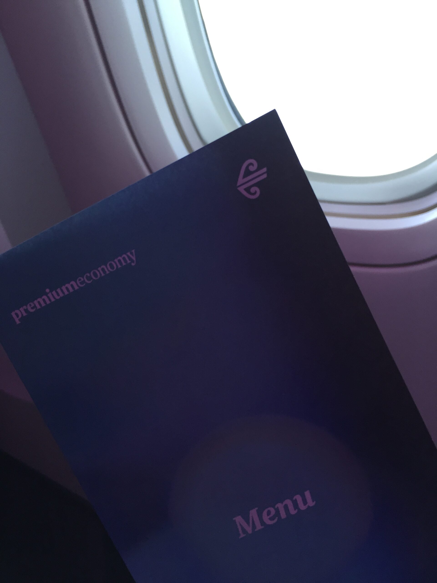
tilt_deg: -28.6
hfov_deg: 48.2
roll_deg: +10.1
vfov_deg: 61.7
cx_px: 218
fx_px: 488
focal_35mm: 29
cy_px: 292
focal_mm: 4.15
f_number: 2.2
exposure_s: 1/30
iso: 64
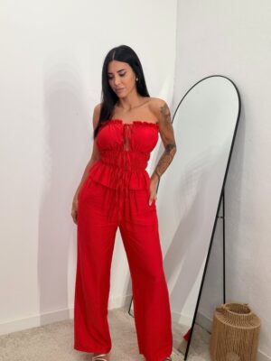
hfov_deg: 46.8
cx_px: 136
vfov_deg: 60.0
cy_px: 180
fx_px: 313
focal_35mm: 30
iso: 64
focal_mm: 2.71
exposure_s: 1/83
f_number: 1.9
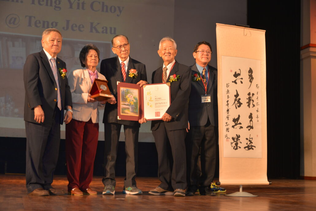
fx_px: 483
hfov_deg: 36.2
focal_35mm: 55
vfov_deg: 24.6
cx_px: 158
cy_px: 106
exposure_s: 1/60
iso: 500
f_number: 4.5
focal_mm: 55
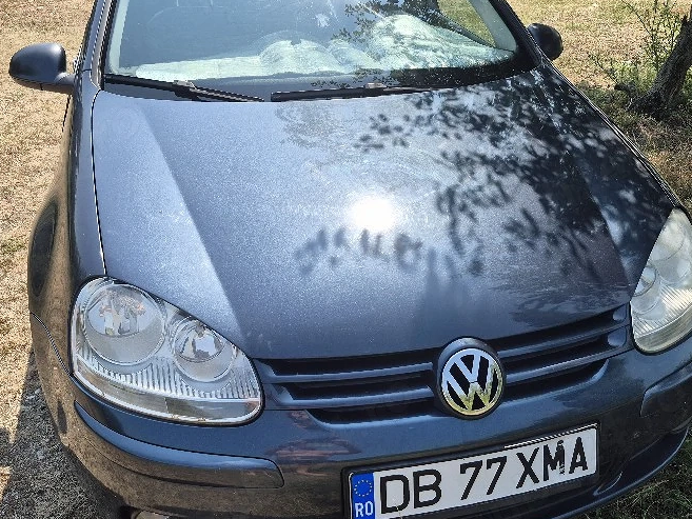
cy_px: 199
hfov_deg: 52.6
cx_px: 370
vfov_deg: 40.5
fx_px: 700
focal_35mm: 35
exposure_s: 1/1250
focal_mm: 5.4
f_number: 1.8
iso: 25
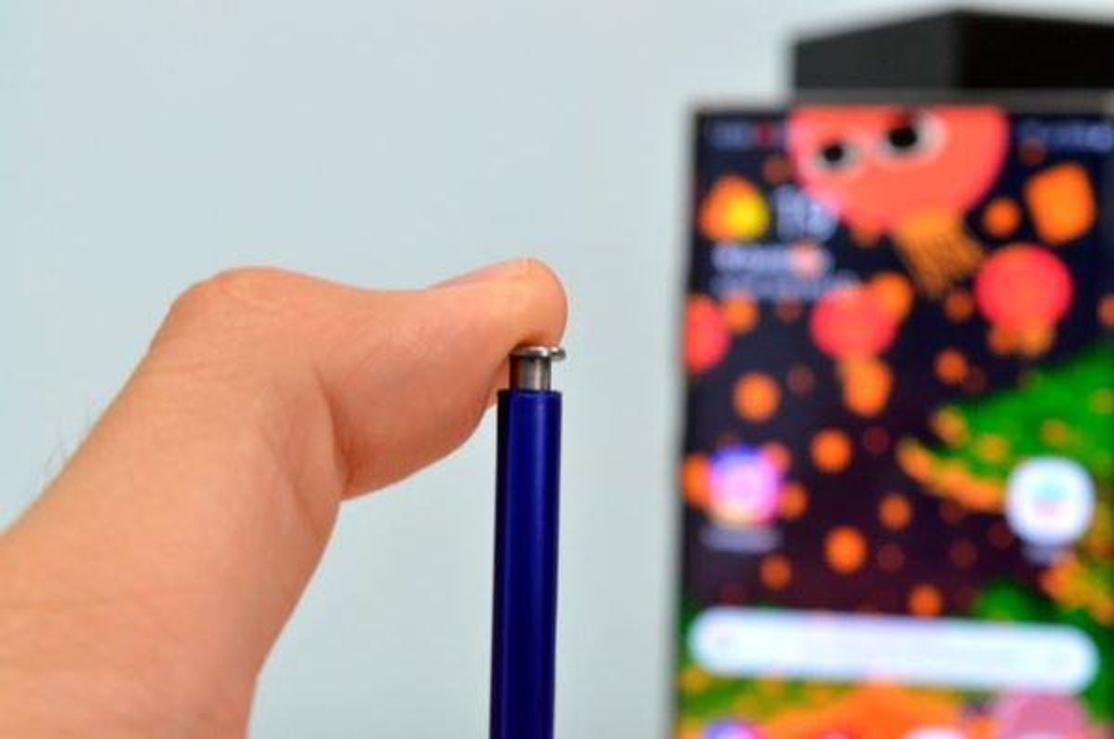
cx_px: 557
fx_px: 2549
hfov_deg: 24.7
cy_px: 370
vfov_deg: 16.5
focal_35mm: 82
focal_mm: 55
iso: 1600
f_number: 10
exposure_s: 1/30
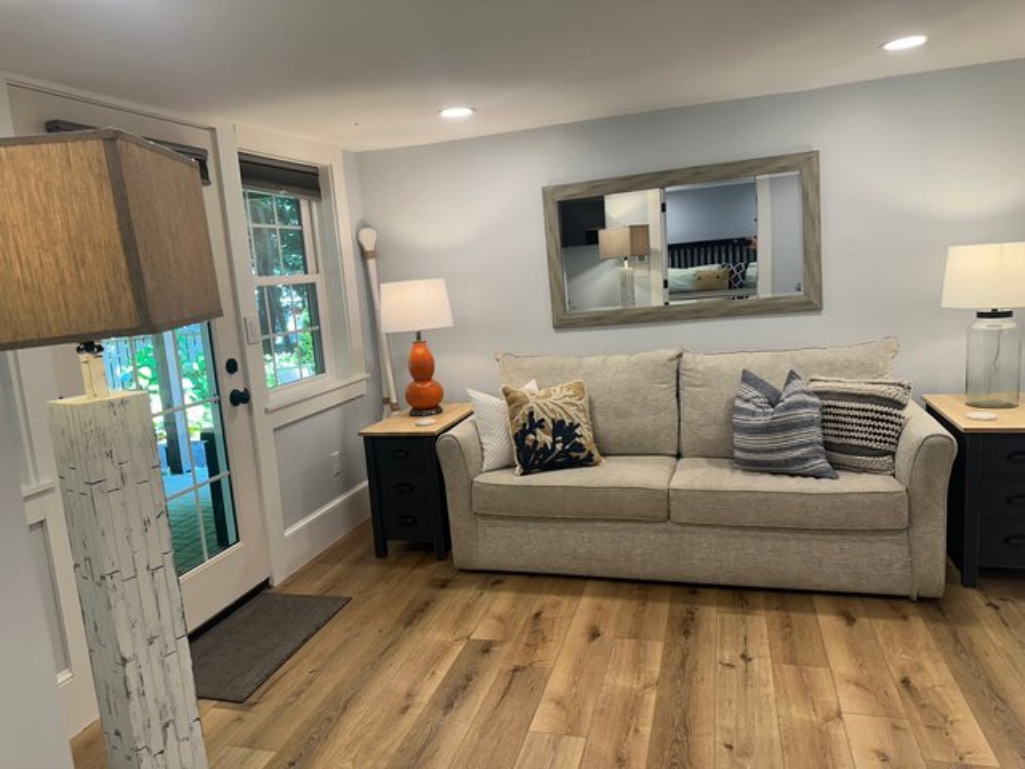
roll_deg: +4.3
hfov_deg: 71.6
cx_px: 512
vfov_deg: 56.8
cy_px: 384
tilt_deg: -9.5
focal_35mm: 24
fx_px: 711
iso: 125
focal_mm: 6.86
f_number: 1.78
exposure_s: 1/120
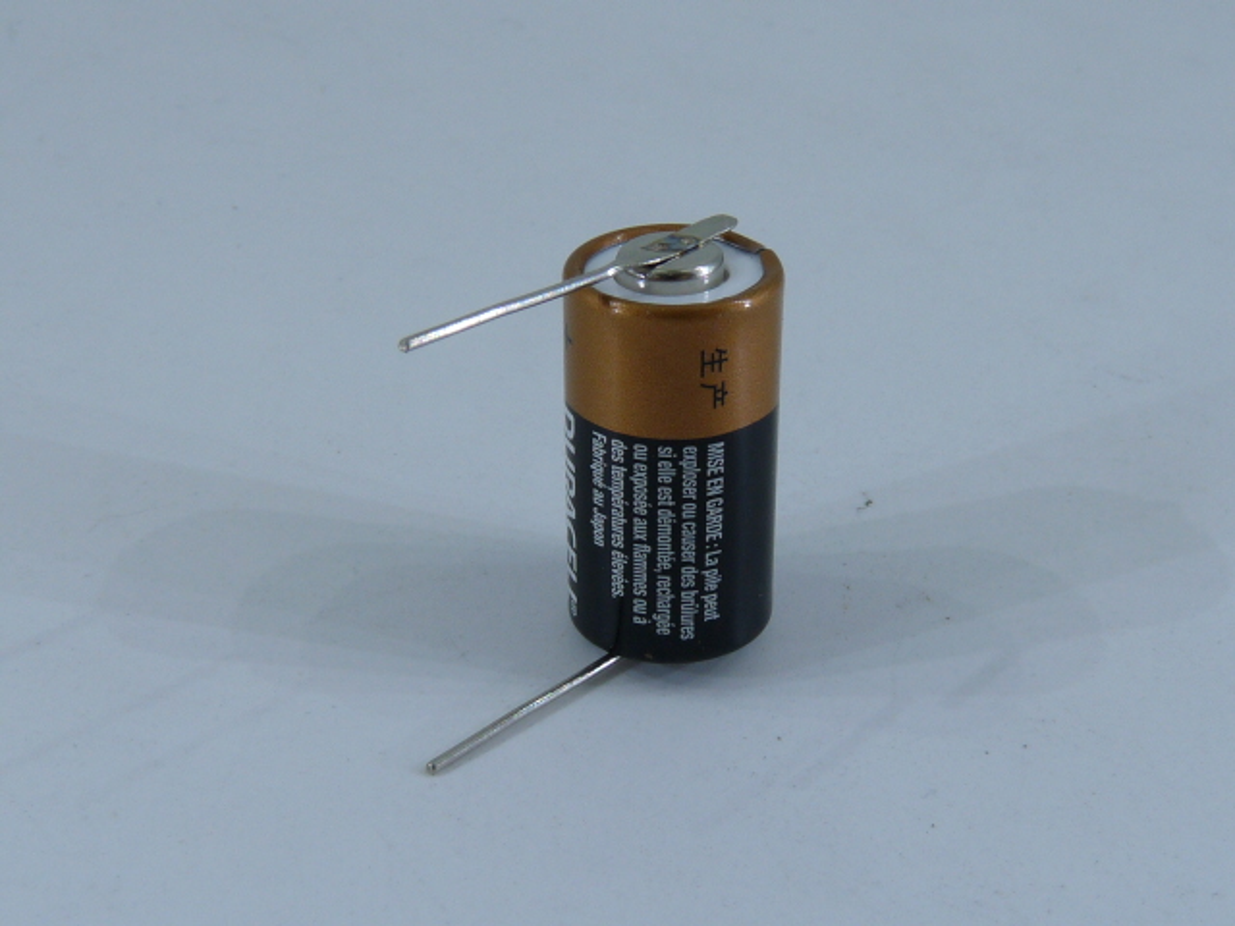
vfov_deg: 22.3
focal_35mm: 66
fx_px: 2355
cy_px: 463
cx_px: 618
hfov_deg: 29.4
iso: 100
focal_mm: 6.6
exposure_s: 1/200
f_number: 5
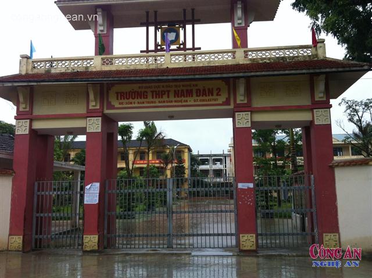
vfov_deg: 40.6
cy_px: 139
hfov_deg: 52.7
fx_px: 376
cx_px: 186
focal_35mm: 35
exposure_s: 1/130
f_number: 2.8
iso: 80
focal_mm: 3.85
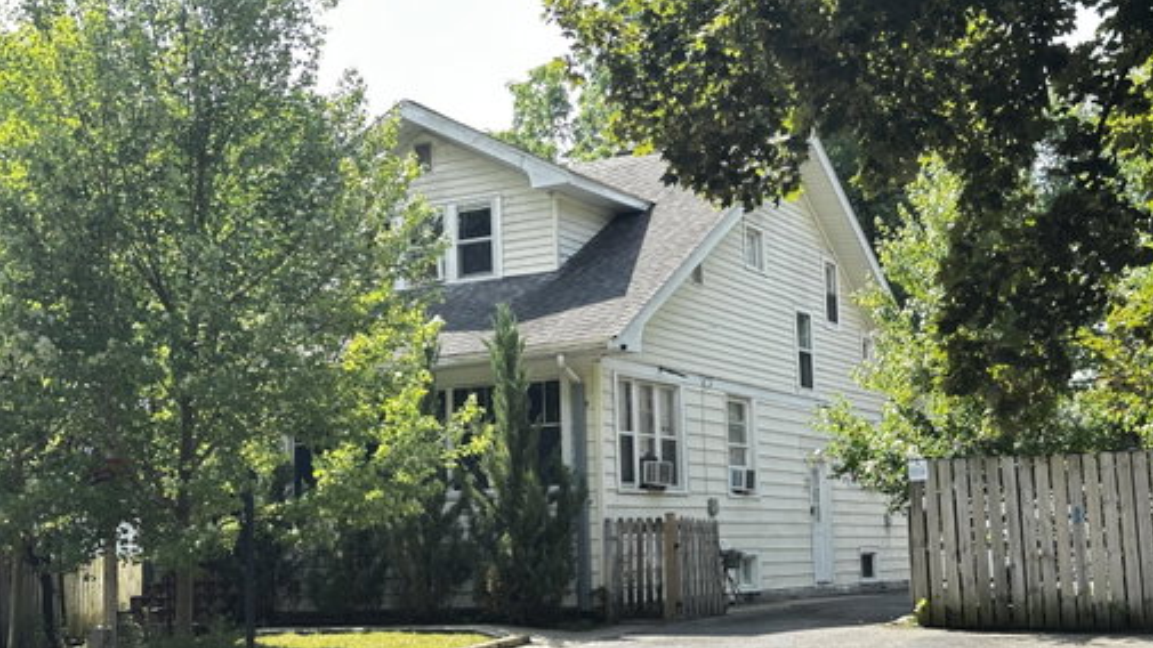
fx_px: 1620
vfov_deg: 22.6
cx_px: 582
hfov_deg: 39.2
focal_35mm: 53
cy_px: 376
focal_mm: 6.86
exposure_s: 1/375
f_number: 1.78
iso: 64
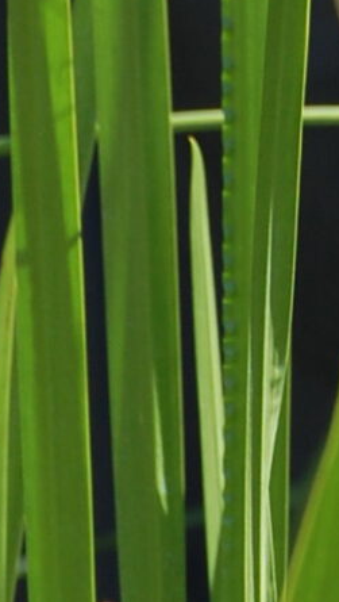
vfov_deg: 5.3
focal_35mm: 406
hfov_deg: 3.0
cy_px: 998
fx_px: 6475
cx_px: -362
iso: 200
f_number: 7.1
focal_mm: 45
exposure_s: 1/200
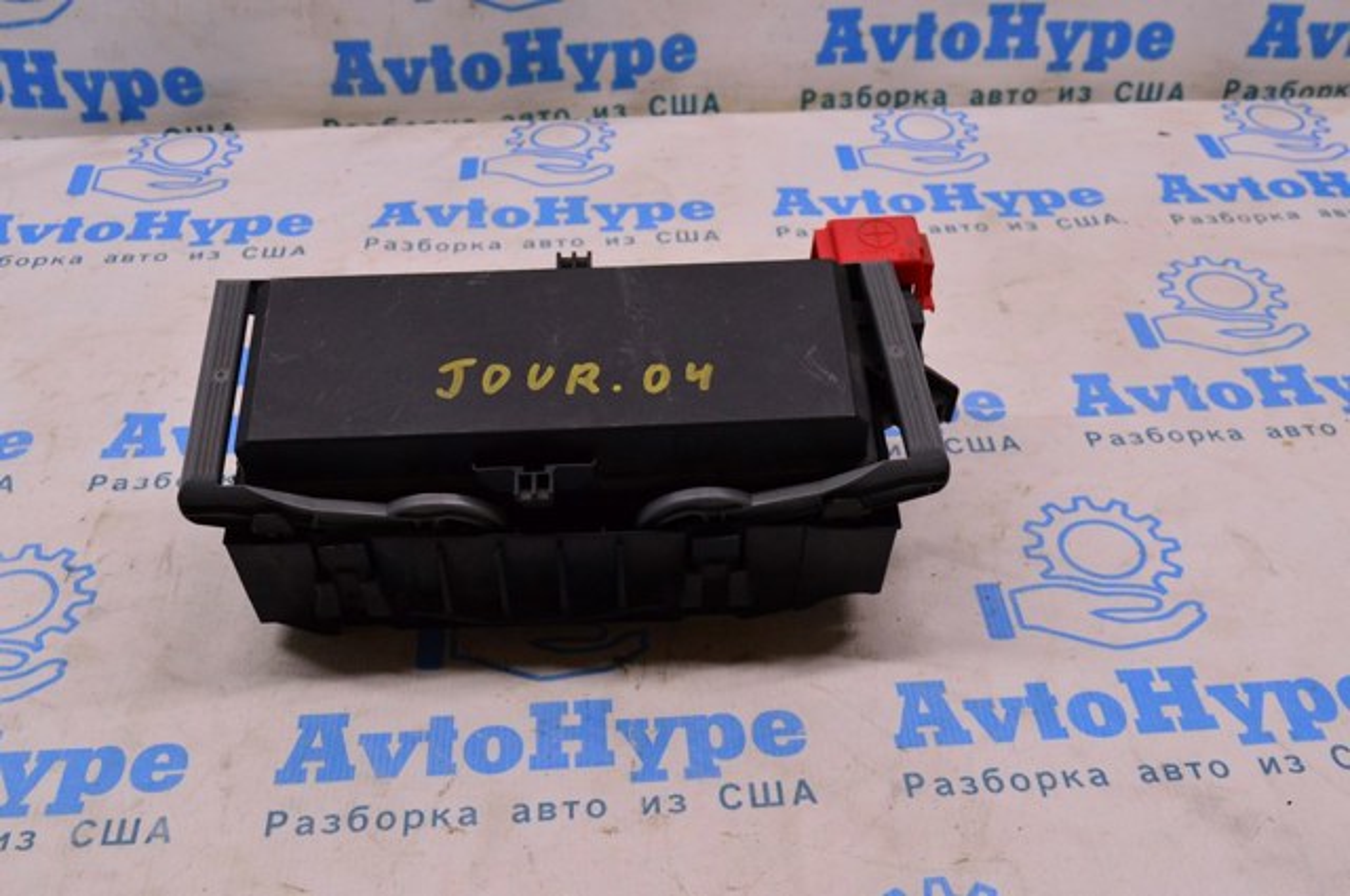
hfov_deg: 49.6
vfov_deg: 34.1
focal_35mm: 39
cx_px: 675
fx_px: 1461
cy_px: 448
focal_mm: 26
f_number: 8
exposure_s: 1/125
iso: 1600
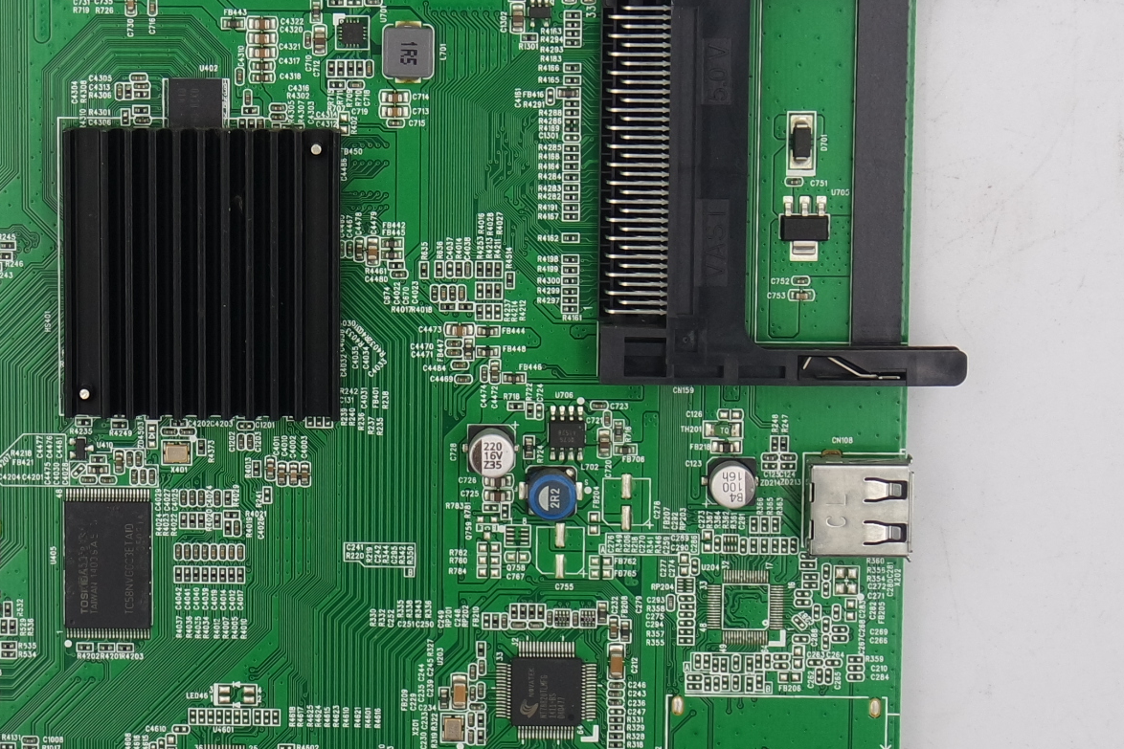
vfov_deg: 12.6
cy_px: 271
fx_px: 3403
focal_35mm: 109
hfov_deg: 18.6
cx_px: 278
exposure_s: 1/125
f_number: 4.5
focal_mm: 16
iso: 160
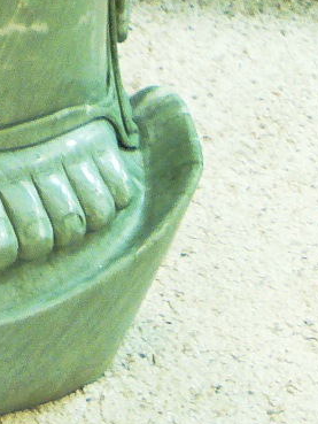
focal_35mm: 156
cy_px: -455
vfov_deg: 11.3
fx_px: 1910
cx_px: -125
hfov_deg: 9.3
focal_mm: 6
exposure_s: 1/8
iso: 200
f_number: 2.8
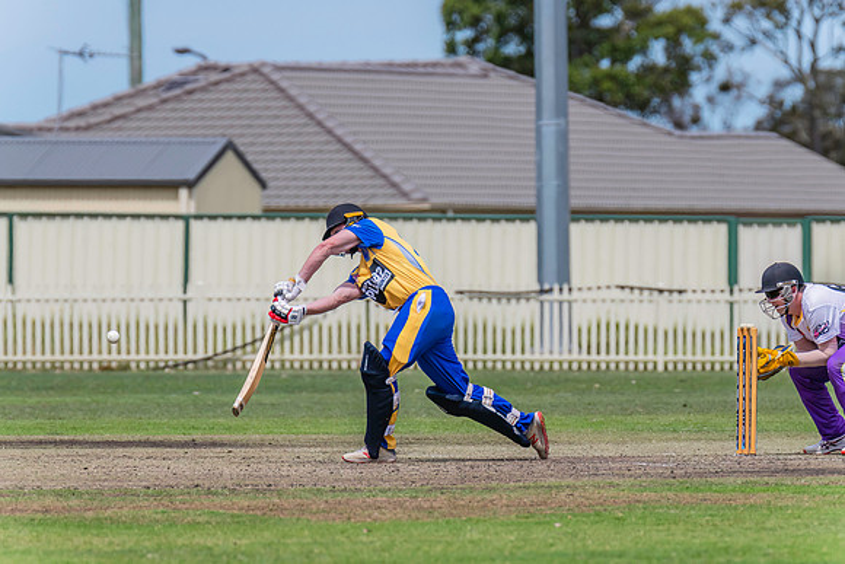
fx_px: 10858
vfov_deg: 3.0
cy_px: 282
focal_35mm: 463
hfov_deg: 4.5
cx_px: 421
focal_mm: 460
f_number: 8
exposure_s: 1/2500
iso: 800
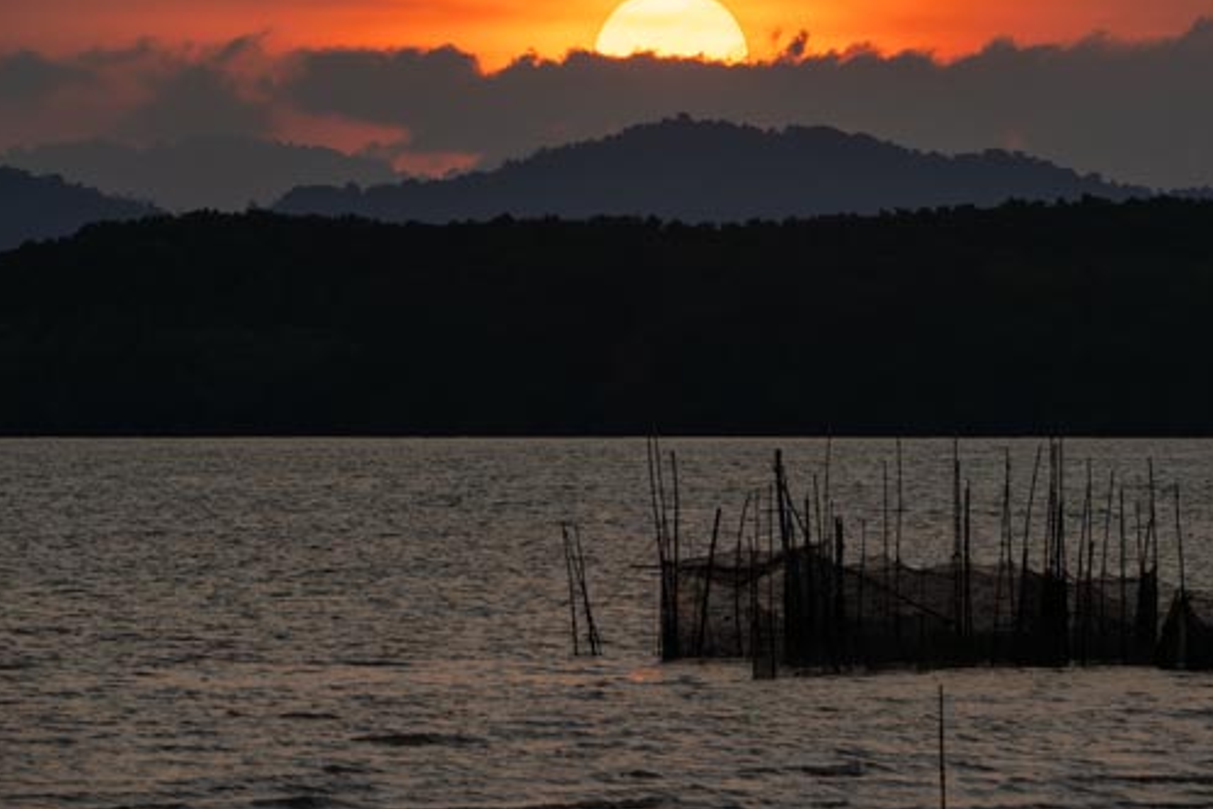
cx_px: 672
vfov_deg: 2.9
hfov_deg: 4.3
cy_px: 324
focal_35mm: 482
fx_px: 16239
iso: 800
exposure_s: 1/400
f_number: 20
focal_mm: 400
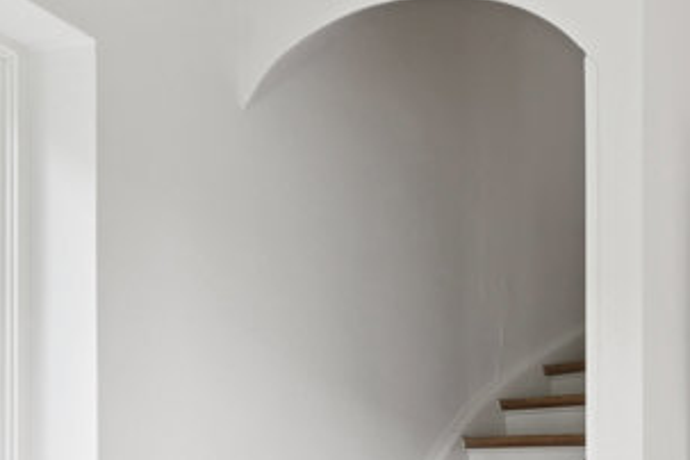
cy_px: 534
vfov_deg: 21.4
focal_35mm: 59
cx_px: 562
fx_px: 1137
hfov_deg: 32.7
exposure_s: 1/10
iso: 200
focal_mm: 15
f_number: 8
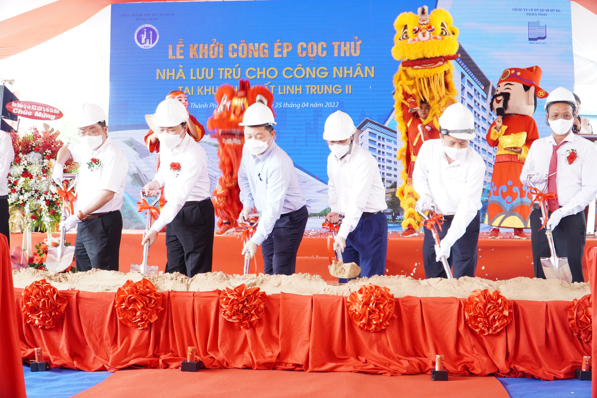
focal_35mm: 38
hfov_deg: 51.3
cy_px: 199
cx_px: 298
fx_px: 622
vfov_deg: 35.5
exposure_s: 1/80
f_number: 4
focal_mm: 25
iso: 400
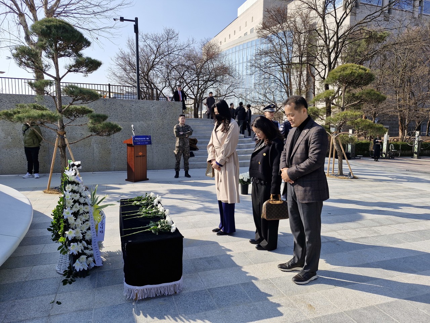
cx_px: 215
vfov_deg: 58.9
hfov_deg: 73.9
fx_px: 286
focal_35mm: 23
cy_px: 162
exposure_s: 1/1392
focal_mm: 5.54
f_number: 1.8
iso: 50
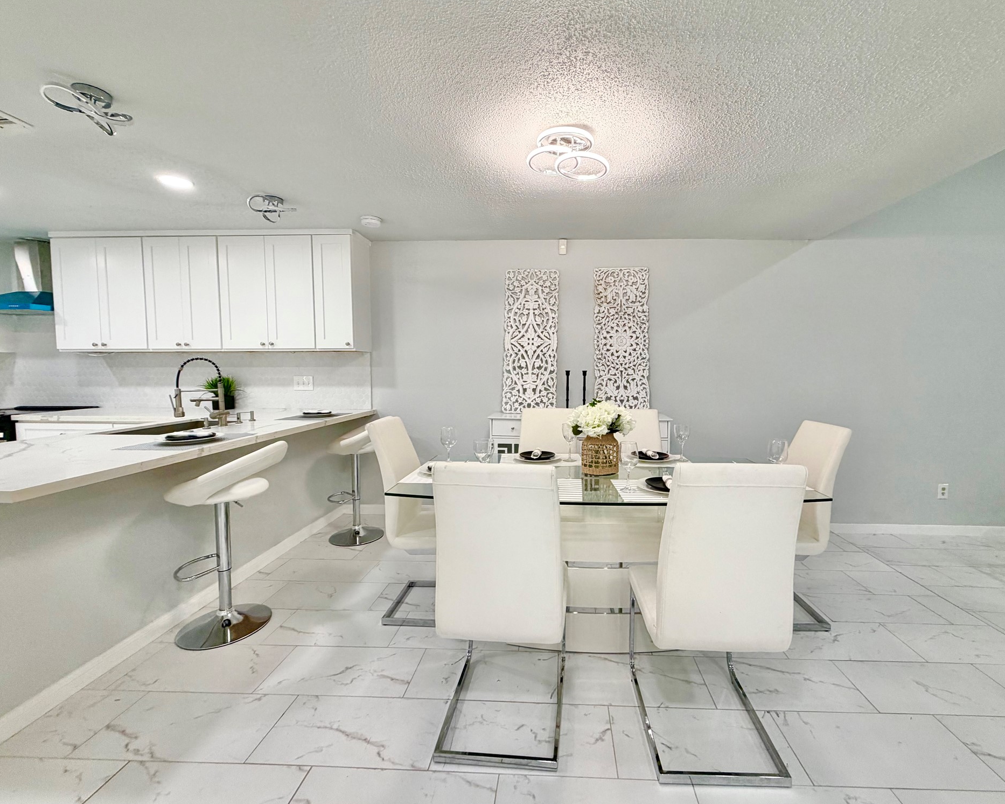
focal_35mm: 15
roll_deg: +0.3
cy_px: 395
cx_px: 550
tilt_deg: -3.1
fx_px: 446
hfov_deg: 96.5
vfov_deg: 84.0
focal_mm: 2.22
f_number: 2.2
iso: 160
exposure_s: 1/120
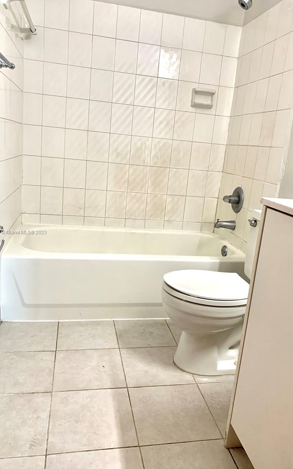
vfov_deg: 66.5
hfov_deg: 44.5
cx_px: 152
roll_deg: -6.0
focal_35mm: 28
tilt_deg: -13.5
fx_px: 358
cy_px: 232
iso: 125
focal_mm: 4.25
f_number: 1.8
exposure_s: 1/60
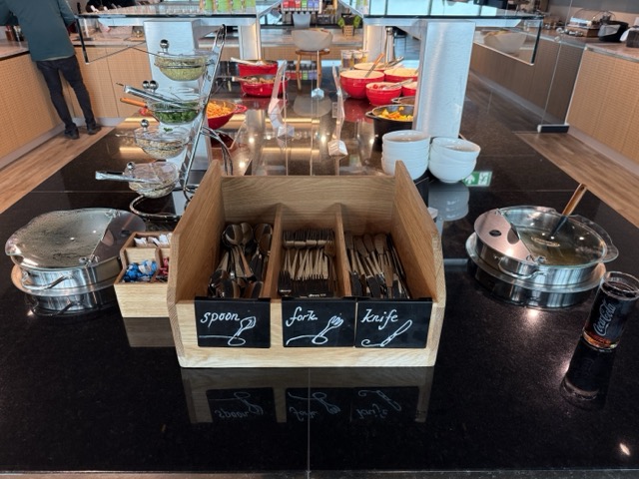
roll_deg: +1.2
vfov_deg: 56.8
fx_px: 443
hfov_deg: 71.6
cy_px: 240
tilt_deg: -29.1
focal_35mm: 24
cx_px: 320
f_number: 1.78
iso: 200
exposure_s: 1/100
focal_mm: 6.76
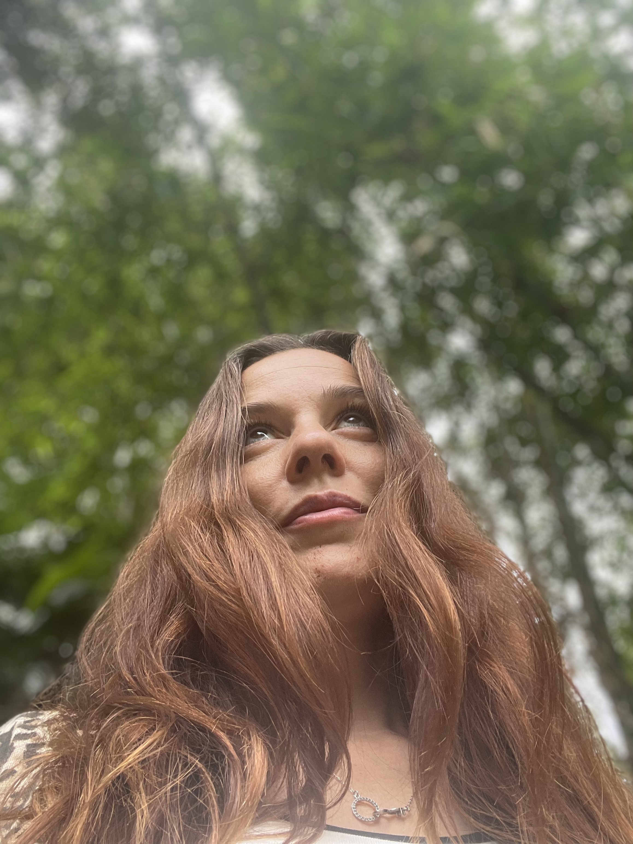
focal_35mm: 30
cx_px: 316
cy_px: 422
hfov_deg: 46.8
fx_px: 731
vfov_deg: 60.0
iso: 50
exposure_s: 1/121
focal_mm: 2.71
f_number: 2.2
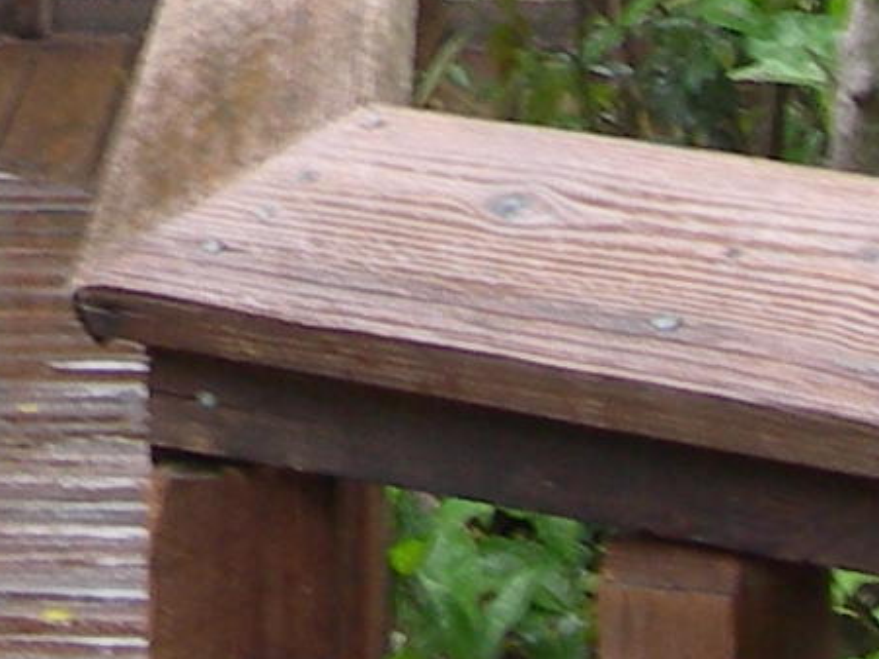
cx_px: -587
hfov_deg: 7.5
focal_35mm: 259
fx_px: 6575
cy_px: -803
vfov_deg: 5.6
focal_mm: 7.8
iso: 50
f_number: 4.8
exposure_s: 1/30.7
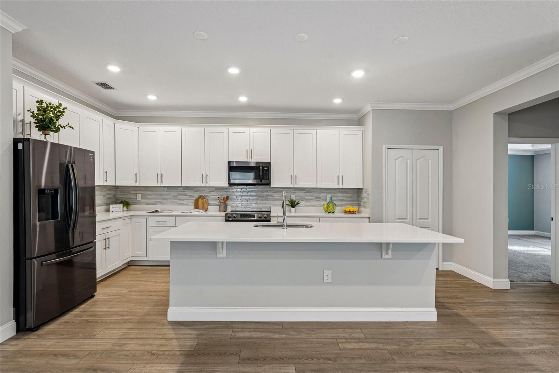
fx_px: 275
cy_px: 186
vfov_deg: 68.3
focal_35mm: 18
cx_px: 280
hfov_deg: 91.0
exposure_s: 1/3.33
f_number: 8
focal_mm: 17.7
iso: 100
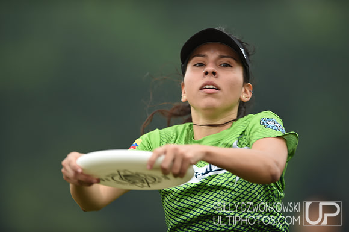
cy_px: 116
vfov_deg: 3.4
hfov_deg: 5.2
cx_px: 174
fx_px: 3872
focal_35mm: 400
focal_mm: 400
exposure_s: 1/1250
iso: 500
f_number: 2.8
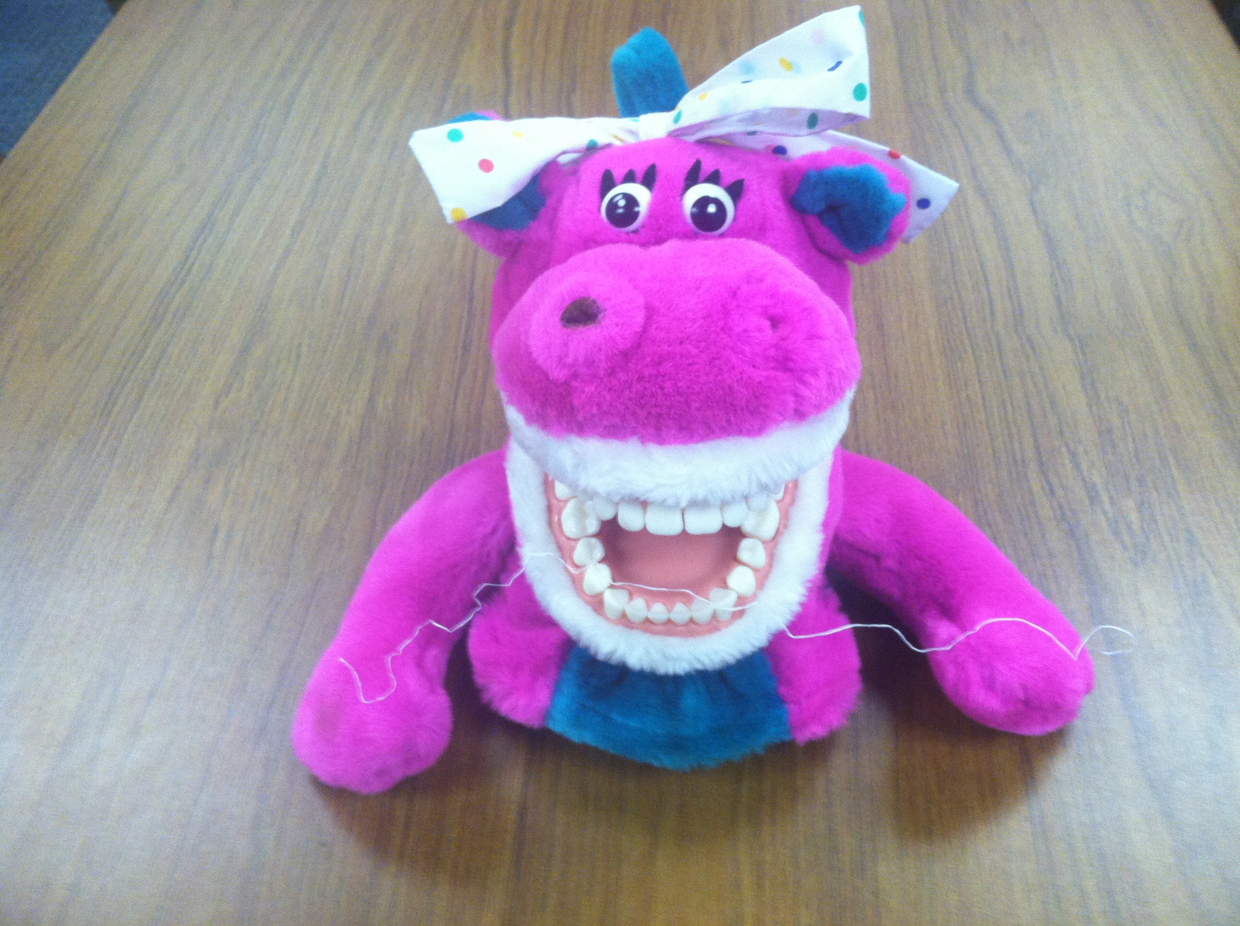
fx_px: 1252
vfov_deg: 40.6
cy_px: 463
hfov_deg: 52.7
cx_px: 620
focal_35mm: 35
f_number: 2.8
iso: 160
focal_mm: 3.85
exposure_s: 1/15
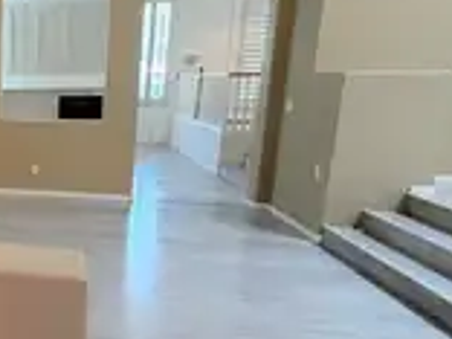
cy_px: 159
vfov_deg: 39.6
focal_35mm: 36
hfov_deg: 38.4
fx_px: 470
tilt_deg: -10.7
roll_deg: +0.9
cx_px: -87
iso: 200
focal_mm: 2.22
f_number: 2.2
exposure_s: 1/120
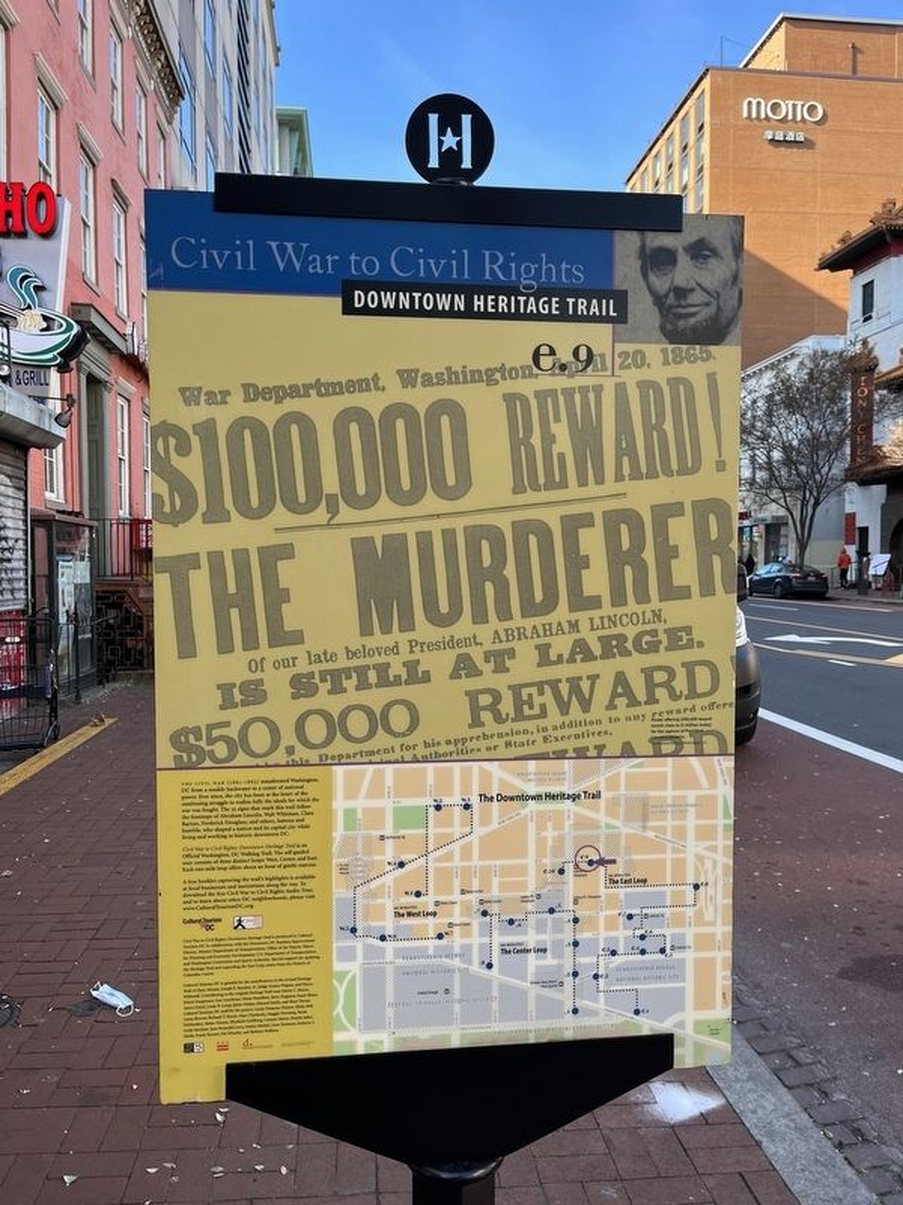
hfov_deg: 53.1
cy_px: 602
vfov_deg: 67.3
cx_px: 452
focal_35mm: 26
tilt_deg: -2.7
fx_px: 904
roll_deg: +1.8
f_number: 1.6
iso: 50
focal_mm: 5.1
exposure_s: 1/440
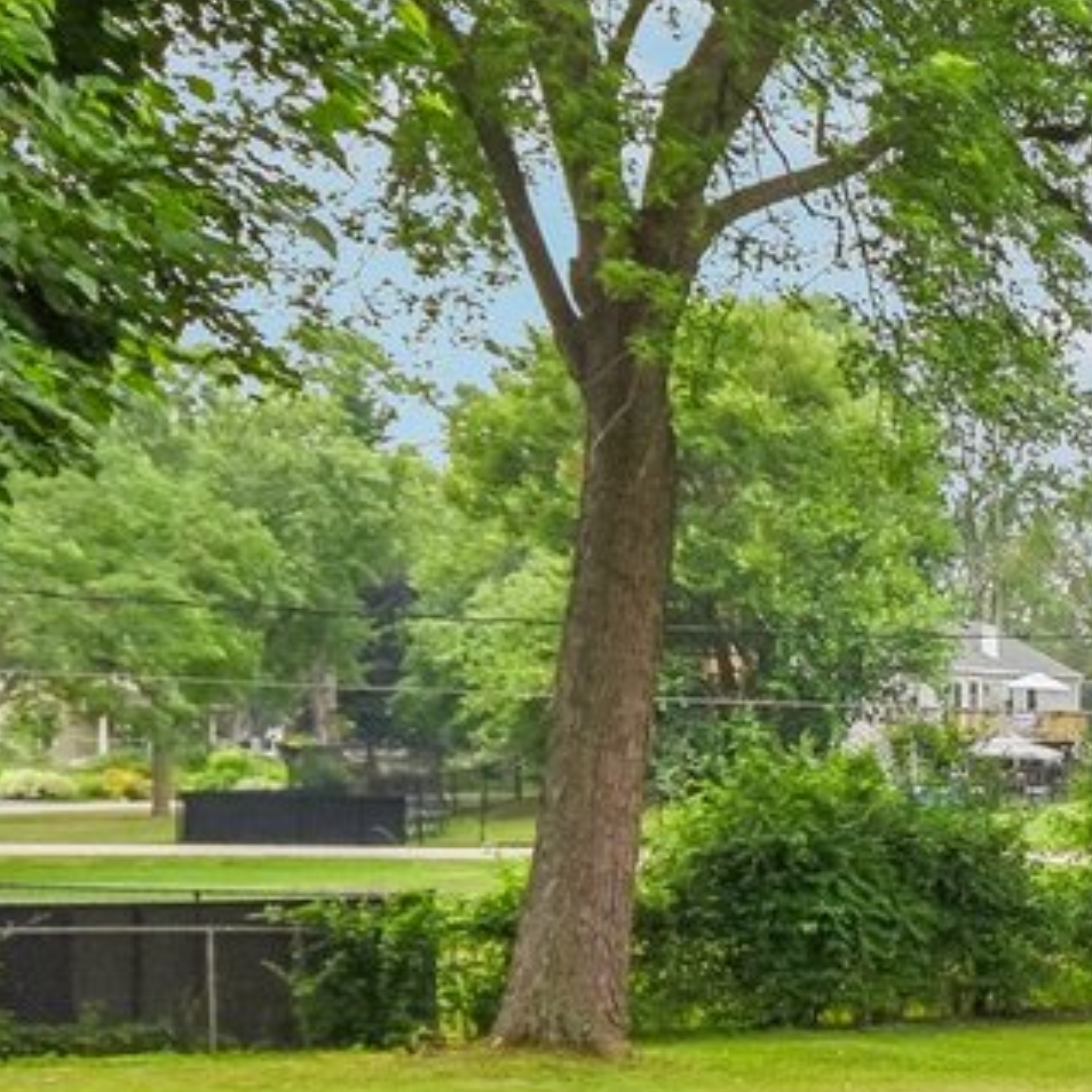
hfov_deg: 21.8
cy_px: 821
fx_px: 2320
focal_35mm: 65
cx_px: 1669
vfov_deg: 26.2
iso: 400
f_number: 8
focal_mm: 10
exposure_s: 1/125
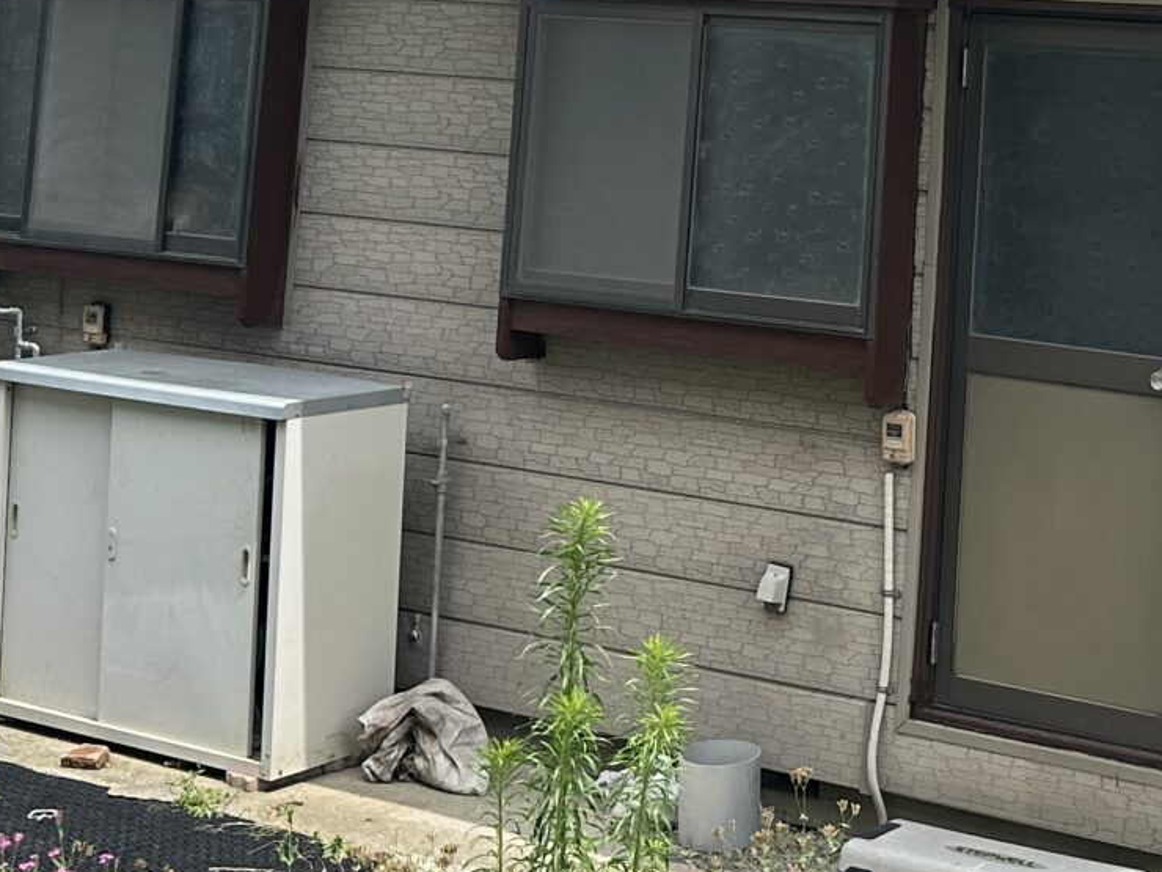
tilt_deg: +6.3
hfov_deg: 23.1
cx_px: 988
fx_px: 2786
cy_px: -250
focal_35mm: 83
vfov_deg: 16.8
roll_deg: -2.4
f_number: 1.78
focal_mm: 6.86
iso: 80
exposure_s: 1/1453
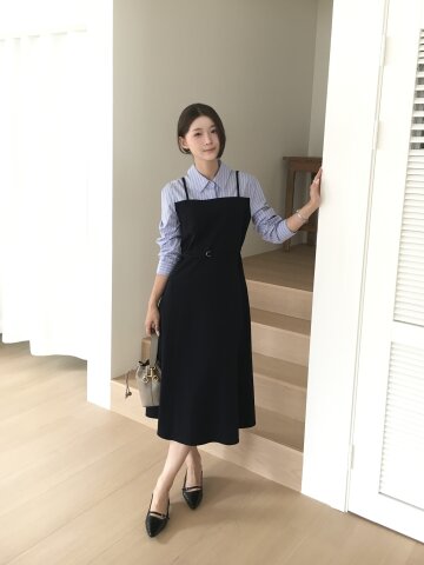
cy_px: 282
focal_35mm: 29
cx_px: 212
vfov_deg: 61.7
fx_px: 474
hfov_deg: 48.2
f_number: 2.2
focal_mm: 4.15
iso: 100
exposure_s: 1/33
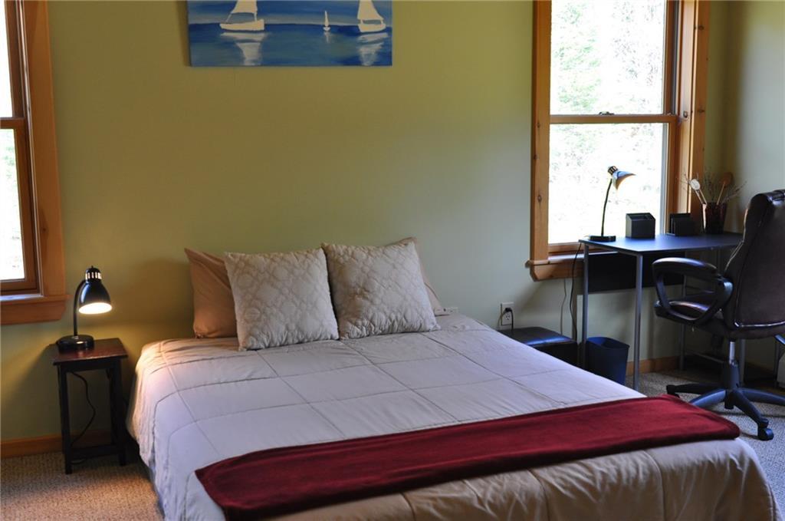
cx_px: 392
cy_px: 260
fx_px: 914
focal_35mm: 42
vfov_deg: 31.8
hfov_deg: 46.5
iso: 450
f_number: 4
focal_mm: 28
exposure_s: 1/60
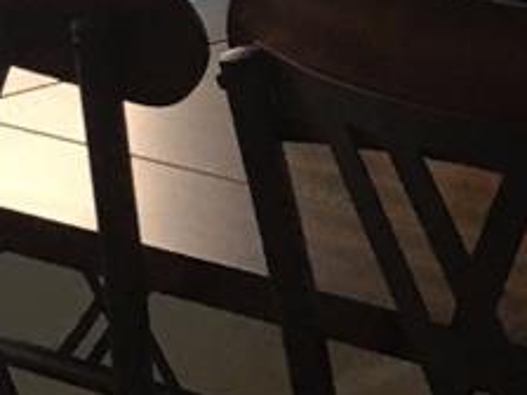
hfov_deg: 9.5
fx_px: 2953
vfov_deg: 7.4
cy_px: -343
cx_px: 1068
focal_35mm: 194
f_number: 2.2
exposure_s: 1/30
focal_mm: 4.15
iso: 40
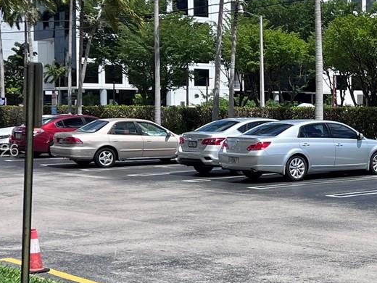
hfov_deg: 23.4
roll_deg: +0.8
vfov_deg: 18.4
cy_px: 152
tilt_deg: -1.4
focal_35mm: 80
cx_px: 373
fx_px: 871
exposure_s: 1/5076
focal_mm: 5.7
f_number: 1.5
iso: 50
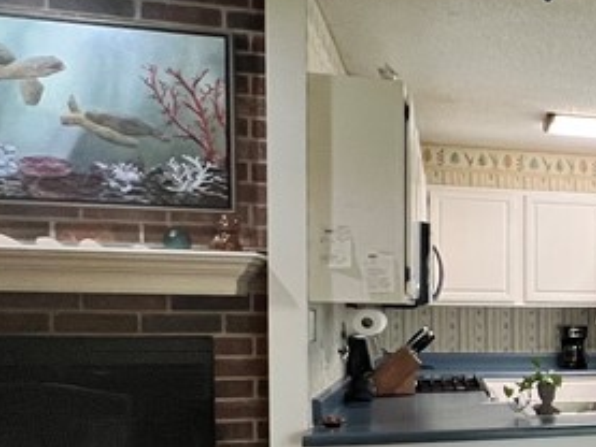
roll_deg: -0.7
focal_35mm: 48
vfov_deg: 29.7
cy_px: 346
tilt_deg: -3.1
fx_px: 827
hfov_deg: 30.8
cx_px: 781
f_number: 1.8
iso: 200
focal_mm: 1.57
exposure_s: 1/120
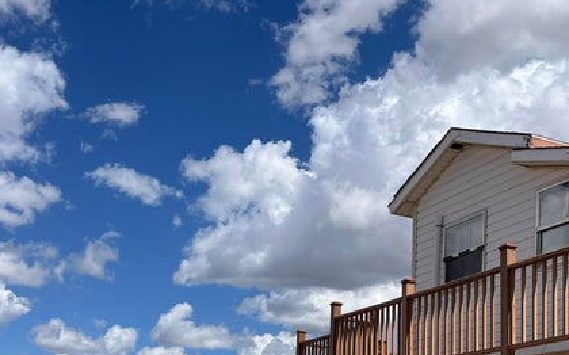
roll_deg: -0.5
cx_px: 368
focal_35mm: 56
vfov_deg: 21.7
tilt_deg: +3.5
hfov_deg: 36.0
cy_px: 409
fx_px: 868
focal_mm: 5.1
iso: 50
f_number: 1.6
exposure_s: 1/5319
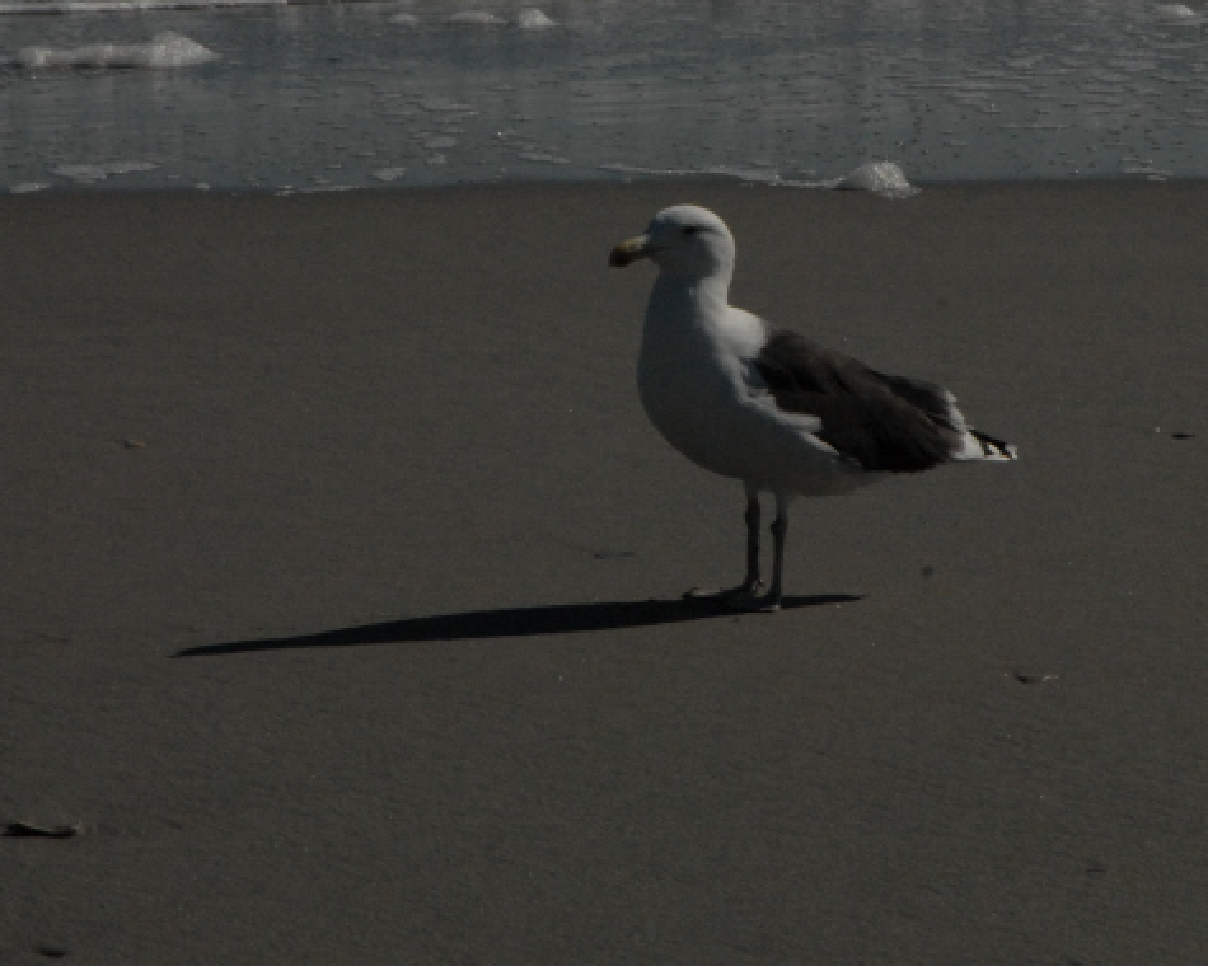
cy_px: 310
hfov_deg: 6.8
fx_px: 10189
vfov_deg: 5.4
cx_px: 730
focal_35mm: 285
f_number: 22
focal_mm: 120
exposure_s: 1/2000
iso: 800
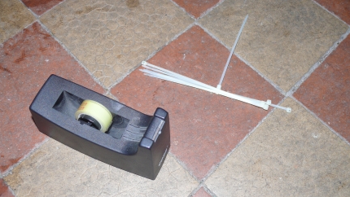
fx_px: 362
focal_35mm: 39
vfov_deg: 30.4
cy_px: 96
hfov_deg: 51.6
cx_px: 172
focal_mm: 7.4
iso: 100
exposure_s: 1/30
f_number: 2.8
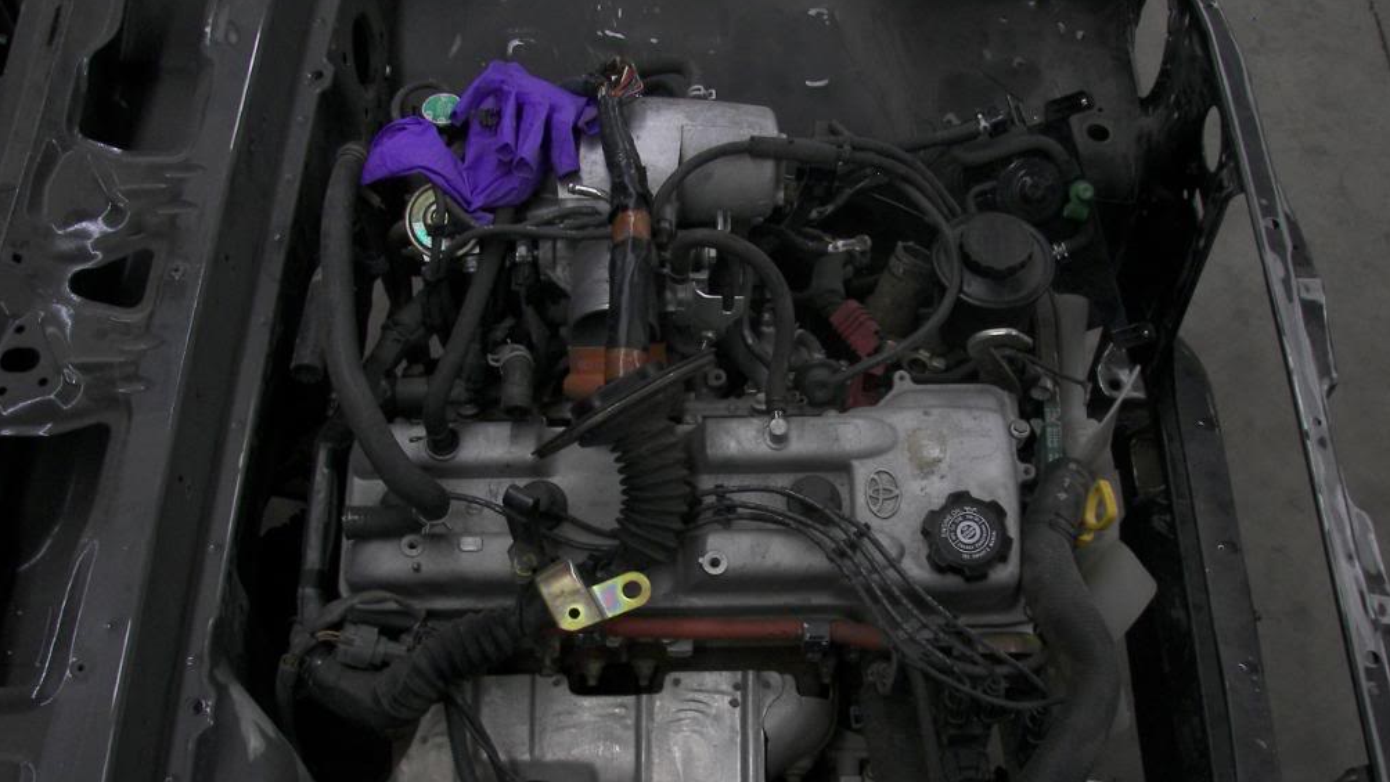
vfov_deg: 29.7
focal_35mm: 40
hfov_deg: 50.5
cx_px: 695
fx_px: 1474
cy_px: 451
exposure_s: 1/30
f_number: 2.8
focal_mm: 6
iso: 100
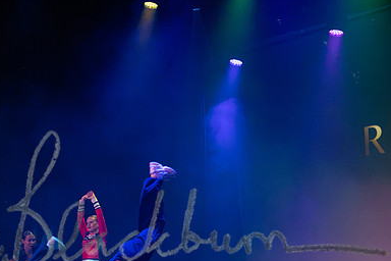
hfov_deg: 22.8
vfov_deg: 15.4
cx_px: 78
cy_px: 202
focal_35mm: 88
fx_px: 956
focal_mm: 50
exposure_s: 1/400
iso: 6400
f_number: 5
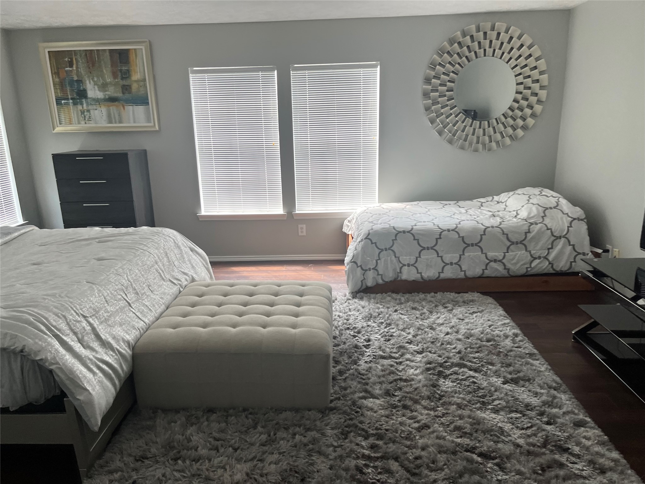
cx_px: 322
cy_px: 242
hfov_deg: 67.3
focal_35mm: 26
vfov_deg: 53.1
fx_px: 484
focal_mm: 5.1
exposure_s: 1/121
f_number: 1.6
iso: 100
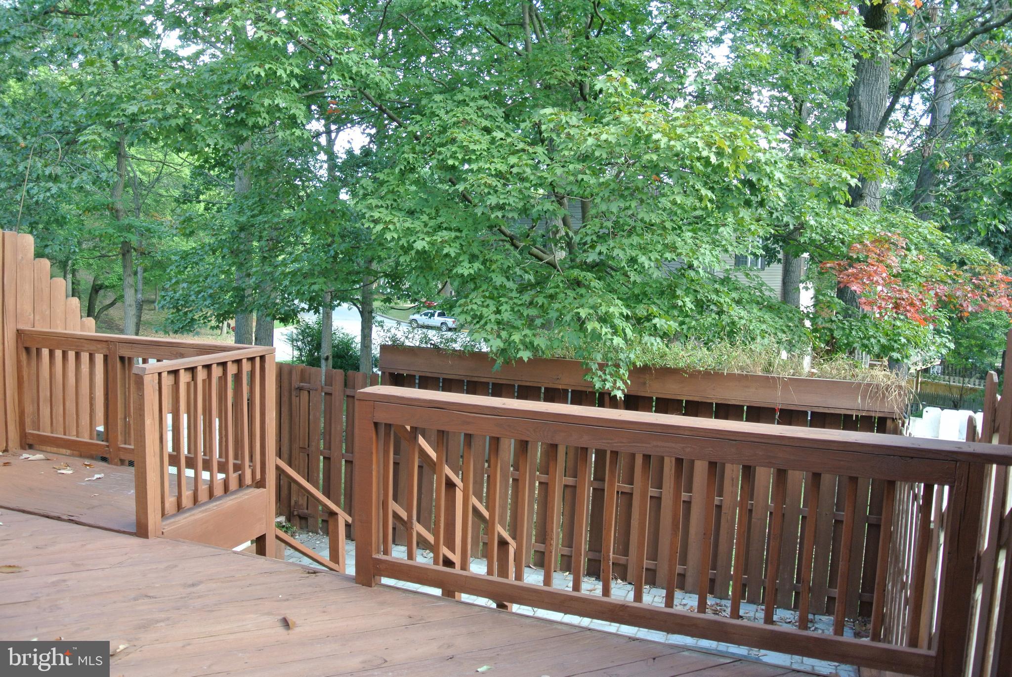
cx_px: 506
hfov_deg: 67.3
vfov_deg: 48.0
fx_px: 760
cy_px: 338
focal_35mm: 27
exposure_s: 1/60
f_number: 3.5
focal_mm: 10
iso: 200
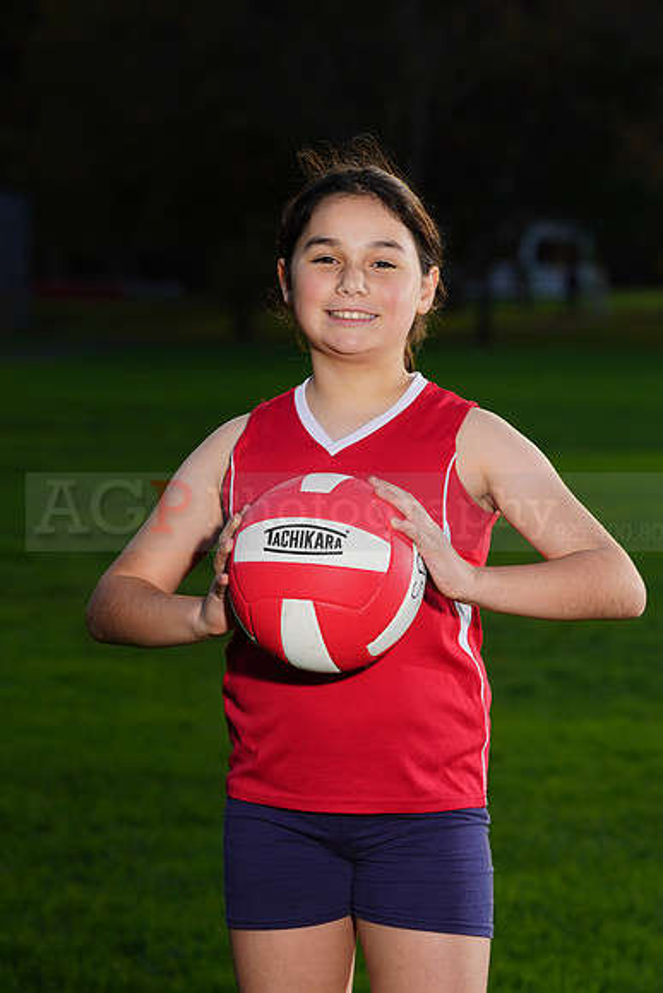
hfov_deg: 6.6
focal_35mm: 209
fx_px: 5770
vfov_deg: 9.8
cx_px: 332
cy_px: 496
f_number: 10
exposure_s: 1/250
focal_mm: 209
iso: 200
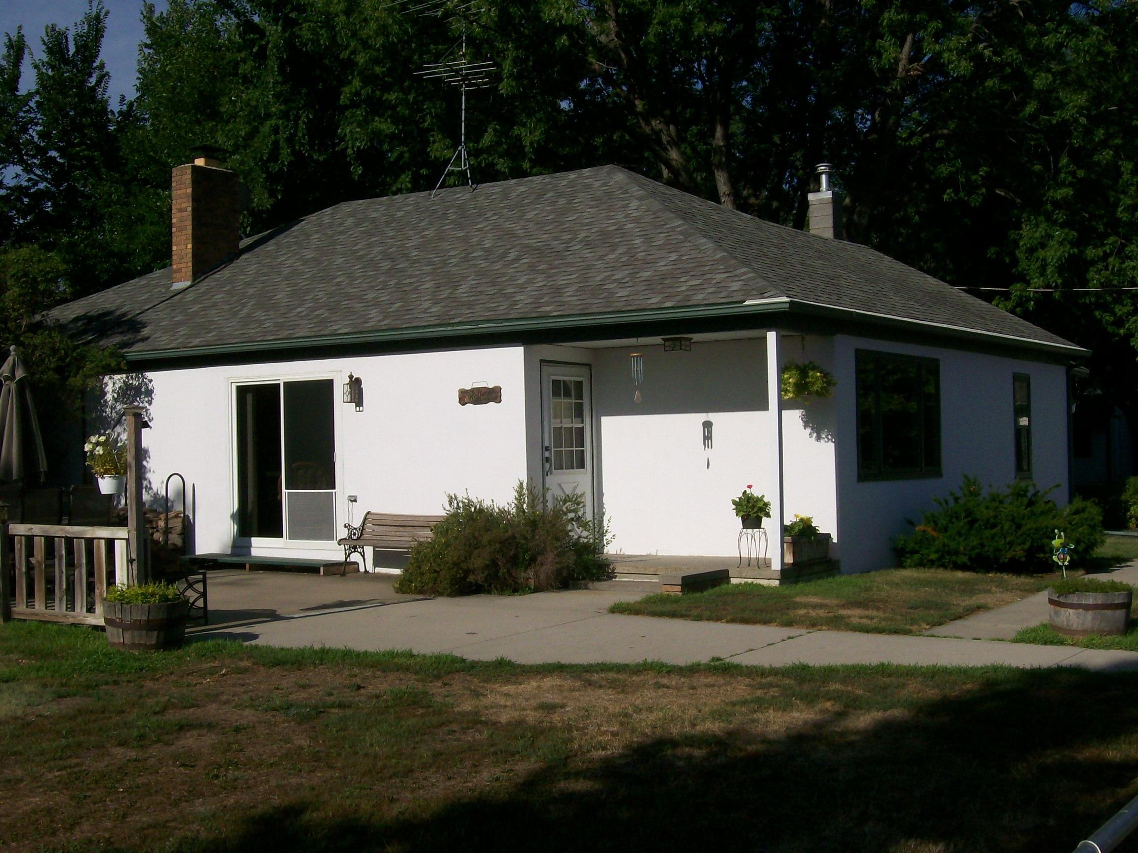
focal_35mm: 45
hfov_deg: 42.1
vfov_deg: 32.2
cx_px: 569
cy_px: 426
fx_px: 1479
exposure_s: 1/1250
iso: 80
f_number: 5.4
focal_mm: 7.6
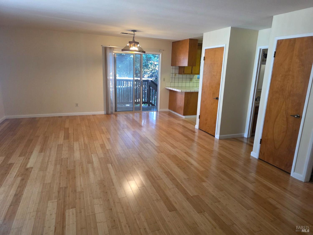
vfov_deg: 58.9
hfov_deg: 73.9
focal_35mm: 23
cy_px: 118
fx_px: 208
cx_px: 156
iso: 500
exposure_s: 1/120
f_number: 1.7
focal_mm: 6.3
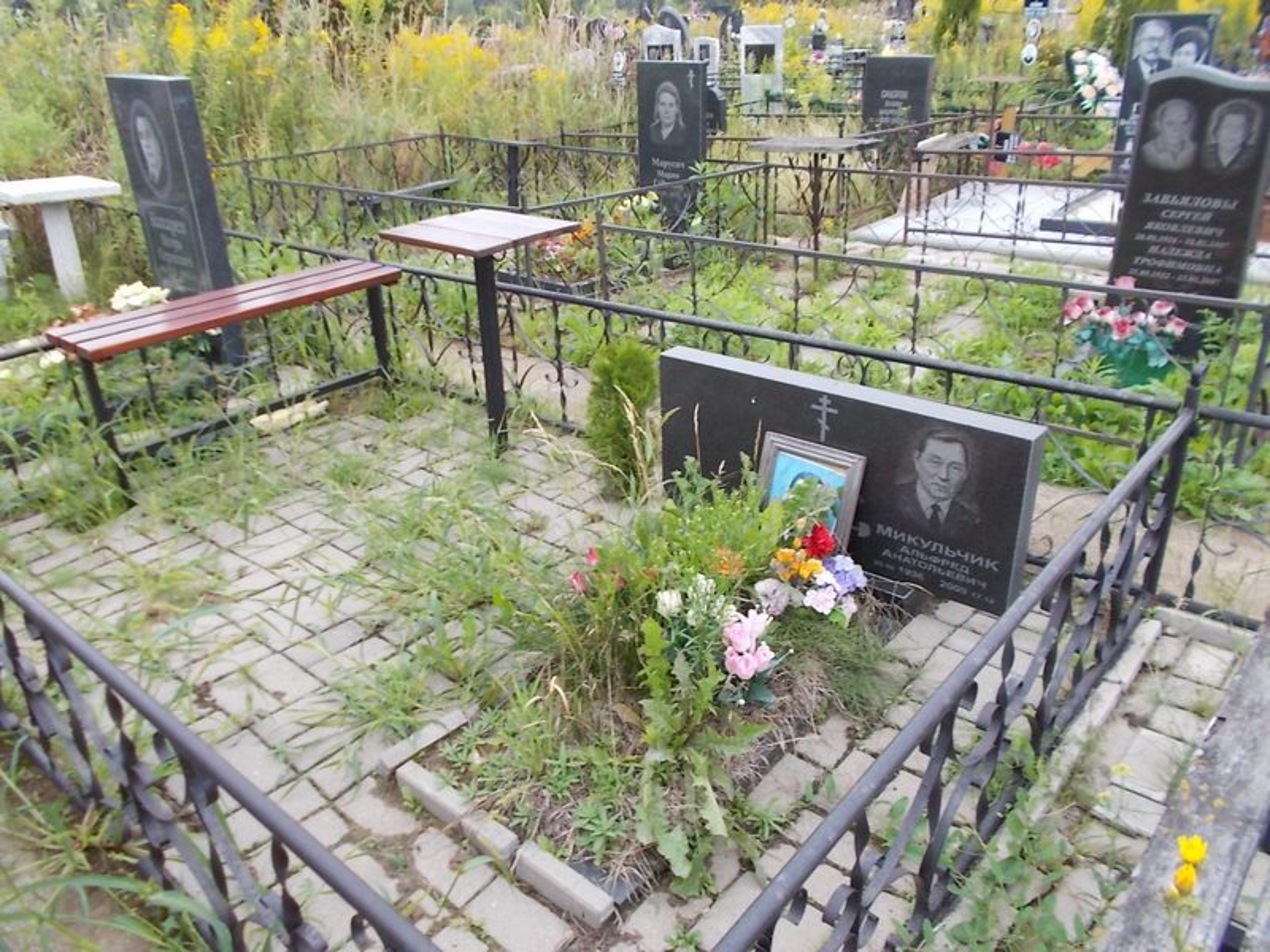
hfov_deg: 67.3
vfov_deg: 53.1
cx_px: 635
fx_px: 954
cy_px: 476
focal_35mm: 26
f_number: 3.2
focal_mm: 4.6
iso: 80
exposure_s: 1/80
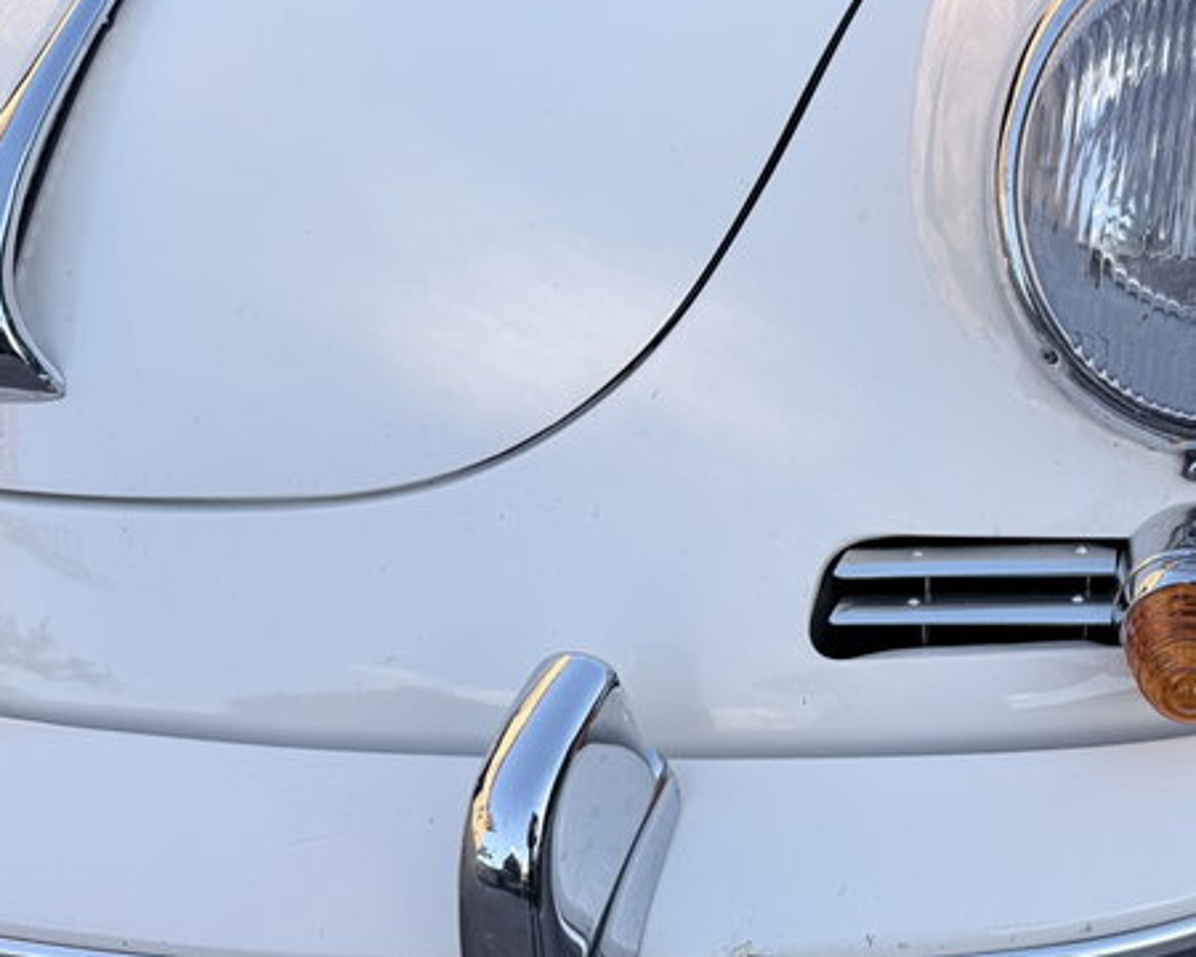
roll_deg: +3.5
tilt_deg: -31.2
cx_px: 901
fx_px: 1416
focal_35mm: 40
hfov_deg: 44.2
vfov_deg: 37.3
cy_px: 428
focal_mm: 6.76
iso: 80
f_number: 1.78
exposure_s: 1/898
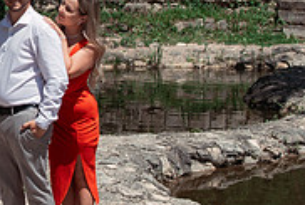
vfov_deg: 11.4
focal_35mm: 120
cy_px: 39
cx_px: -99
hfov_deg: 16.1
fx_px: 1018
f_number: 4
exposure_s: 1/1600
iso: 125
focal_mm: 35
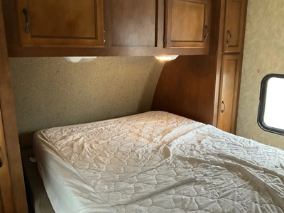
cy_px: 106
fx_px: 238
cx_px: 142
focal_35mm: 29
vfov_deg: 48.2
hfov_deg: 61.7
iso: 160
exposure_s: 1/60
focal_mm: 3
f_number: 1.8
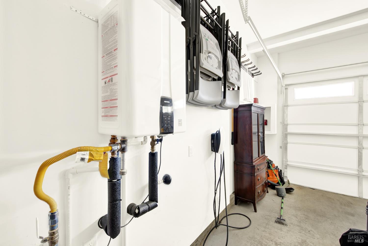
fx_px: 143
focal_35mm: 14
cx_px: 184
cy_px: 123
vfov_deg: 81.3
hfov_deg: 104.2
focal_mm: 14
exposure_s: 1.6
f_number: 14
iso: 100
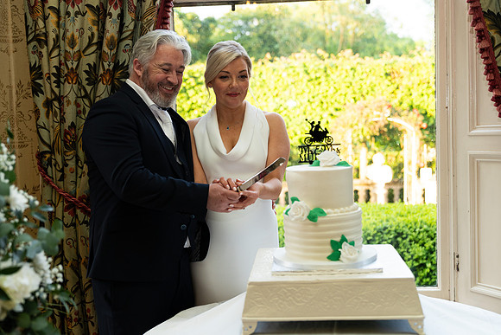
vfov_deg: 30.5
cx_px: 250
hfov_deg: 44.5
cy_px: 168
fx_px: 612
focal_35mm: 44
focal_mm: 44
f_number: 2.8
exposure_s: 1/200
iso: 800
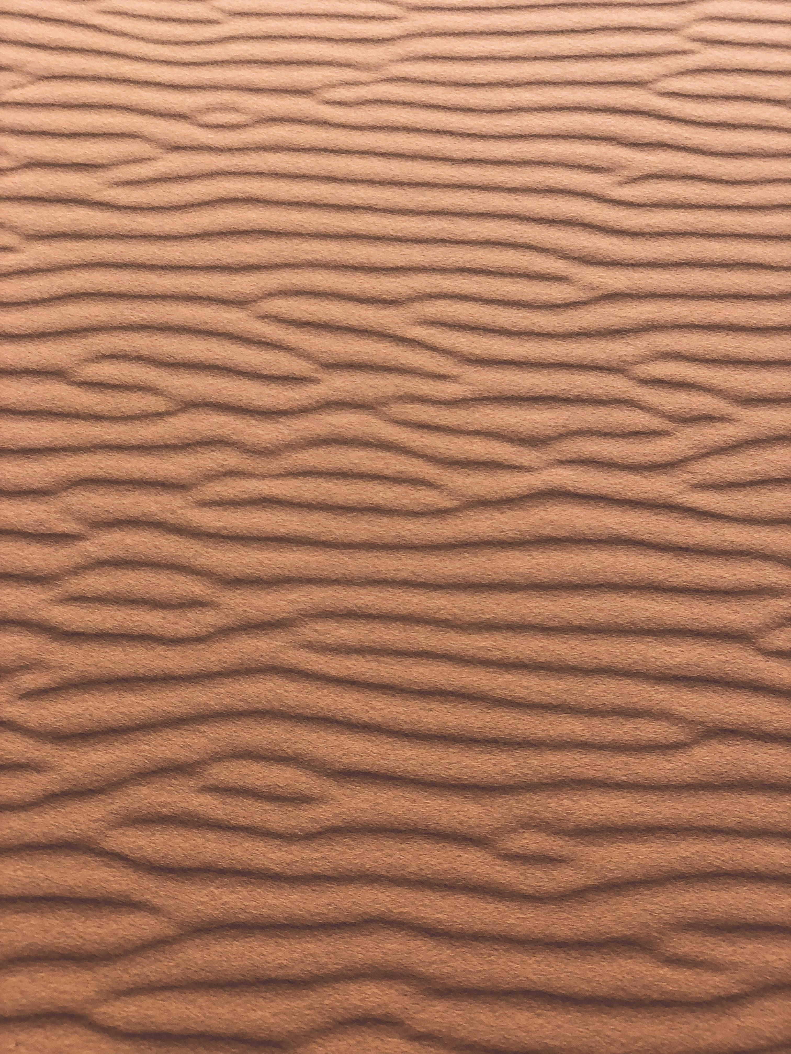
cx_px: 396
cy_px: 527
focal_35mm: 52
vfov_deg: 36.8
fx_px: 1584
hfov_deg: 28.0
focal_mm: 6
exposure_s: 1/215
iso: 16
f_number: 2.4
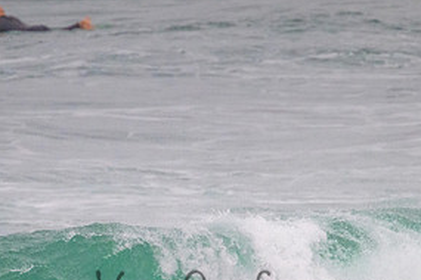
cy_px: 281
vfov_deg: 0.8
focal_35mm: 1628
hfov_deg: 1.3
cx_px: 248
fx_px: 19037
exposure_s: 1/1250
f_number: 11
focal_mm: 800
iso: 4500
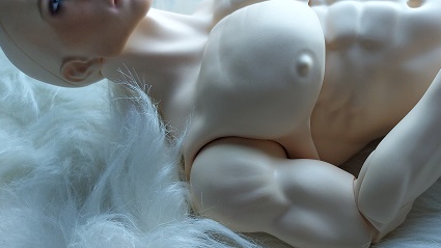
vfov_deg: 29.7
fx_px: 468
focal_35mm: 40
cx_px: 311
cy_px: 121
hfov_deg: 49.1
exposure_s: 1/50
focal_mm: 5.23
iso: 80
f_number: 1.8
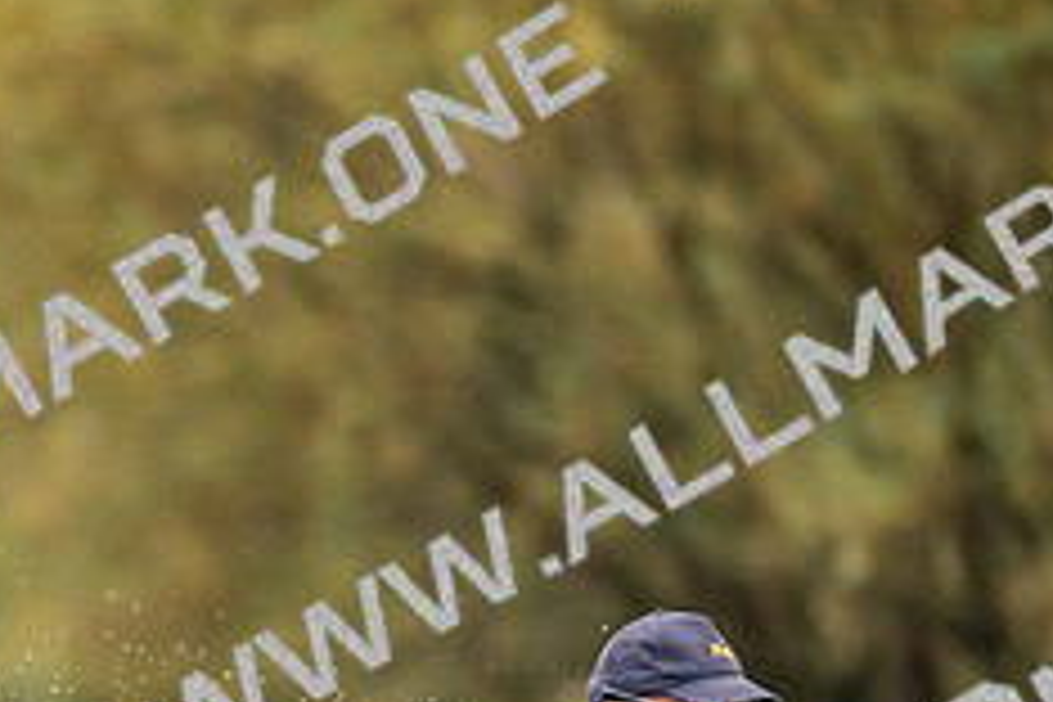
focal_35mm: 1487
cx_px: -194
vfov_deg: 0.9
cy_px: 848
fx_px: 43491
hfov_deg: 1.4
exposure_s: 1/2500
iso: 3200
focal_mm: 600
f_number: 4
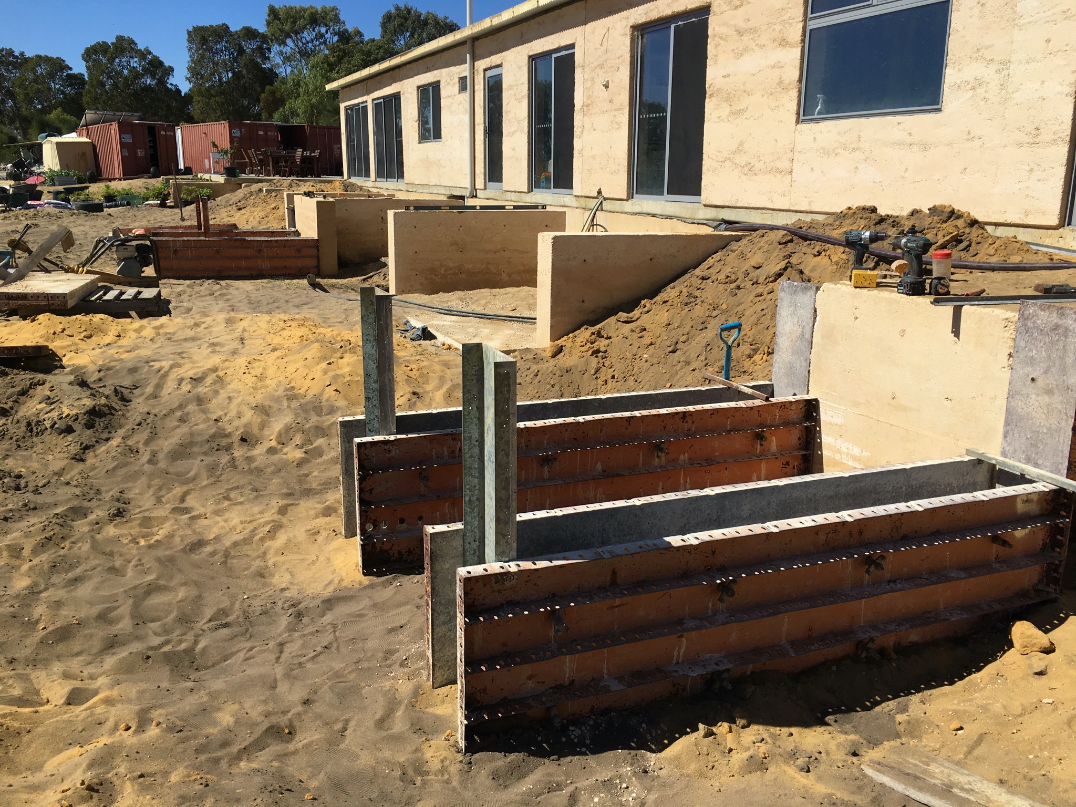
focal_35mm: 29
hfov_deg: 61.7
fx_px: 901
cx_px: 538
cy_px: 404
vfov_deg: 48.2
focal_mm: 4.15
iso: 25
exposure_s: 1/2331
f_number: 2.2
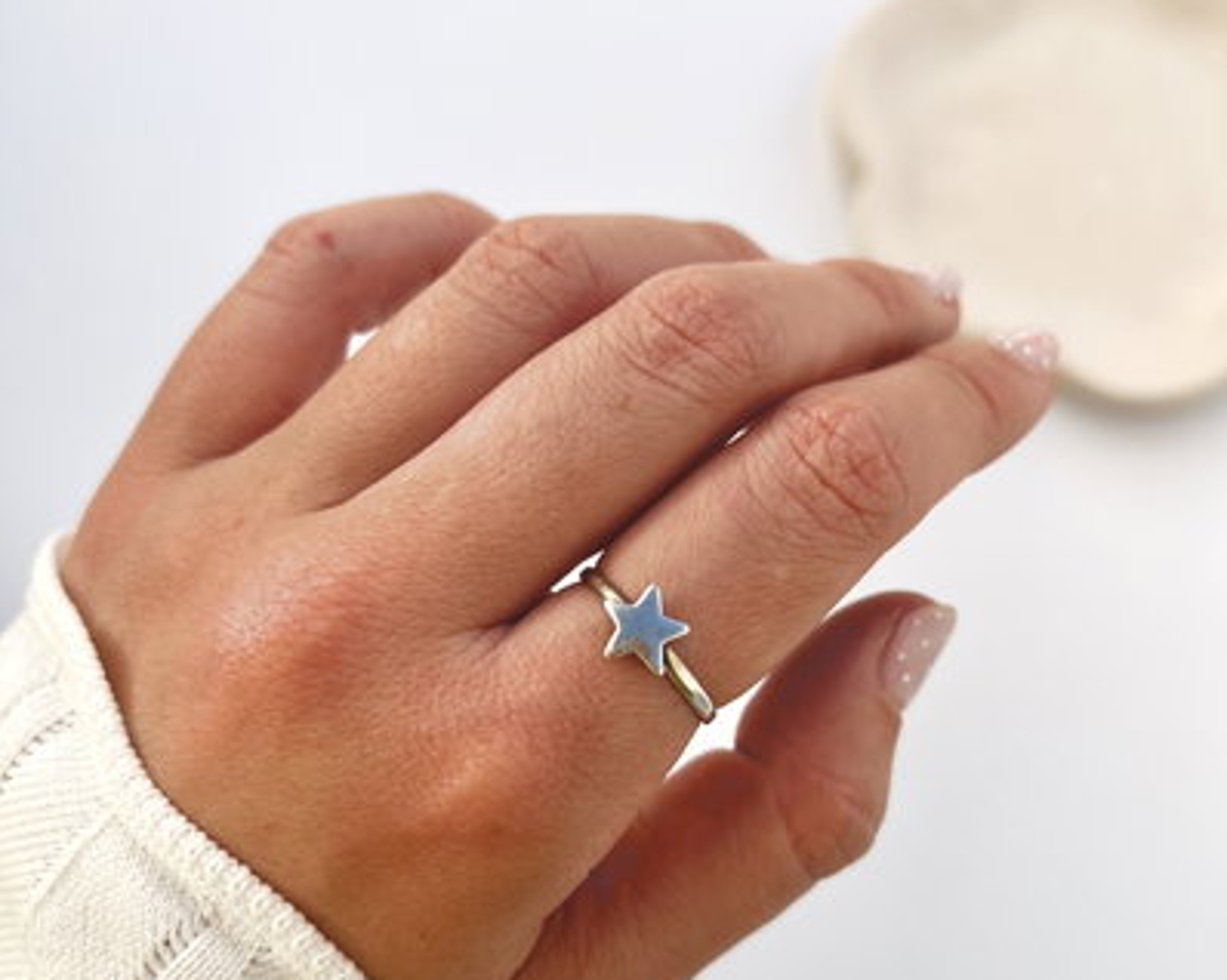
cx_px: 614
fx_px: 1234
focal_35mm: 34
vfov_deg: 42.8
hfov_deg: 52.9
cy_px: 639
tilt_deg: -78.6
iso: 50
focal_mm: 5.7
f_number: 1.5
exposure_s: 1/2123
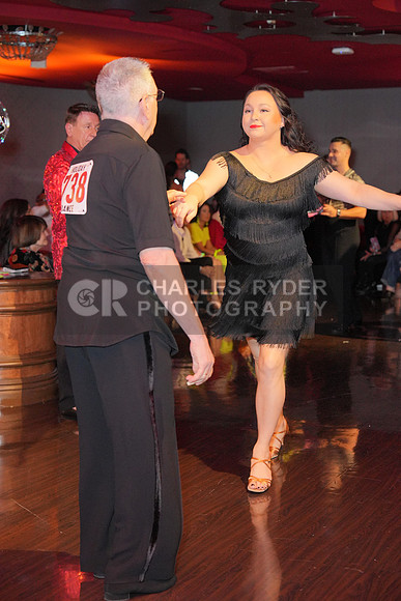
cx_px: 200
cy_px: 300
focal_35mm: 60
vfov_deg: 33.4
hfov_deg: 22.6
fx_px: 1002
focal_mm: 60
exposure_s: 1/125
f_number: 4
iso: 4000
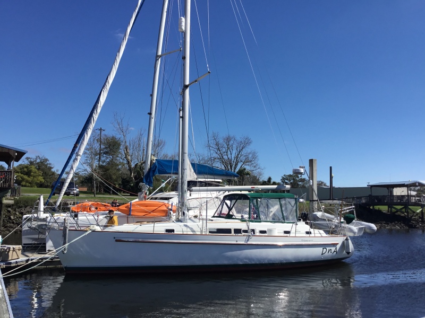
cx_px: 212
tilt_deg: +5.8
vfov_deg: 45.4
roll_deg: -0.1
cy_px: 159
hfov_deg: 58.4
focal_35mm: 31
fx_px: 381
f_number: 2.4
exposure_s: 1/2203
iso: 25
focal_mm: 3.3
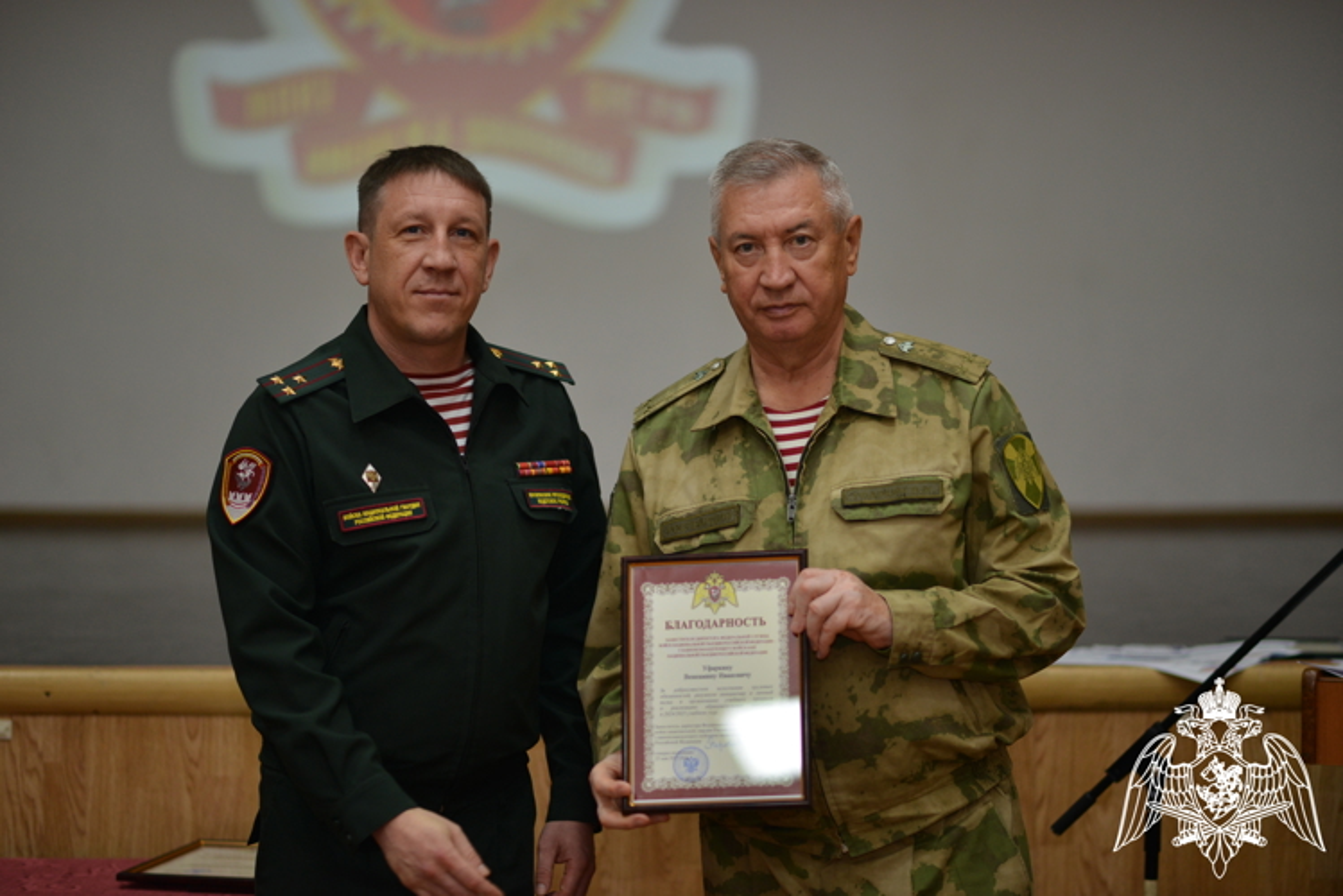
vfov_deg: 16.1
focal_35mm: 85
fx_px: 3172
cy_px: 448
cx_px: 672
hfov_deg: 23.9
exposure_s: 1/250
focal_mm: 85
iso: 640
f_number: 1.8
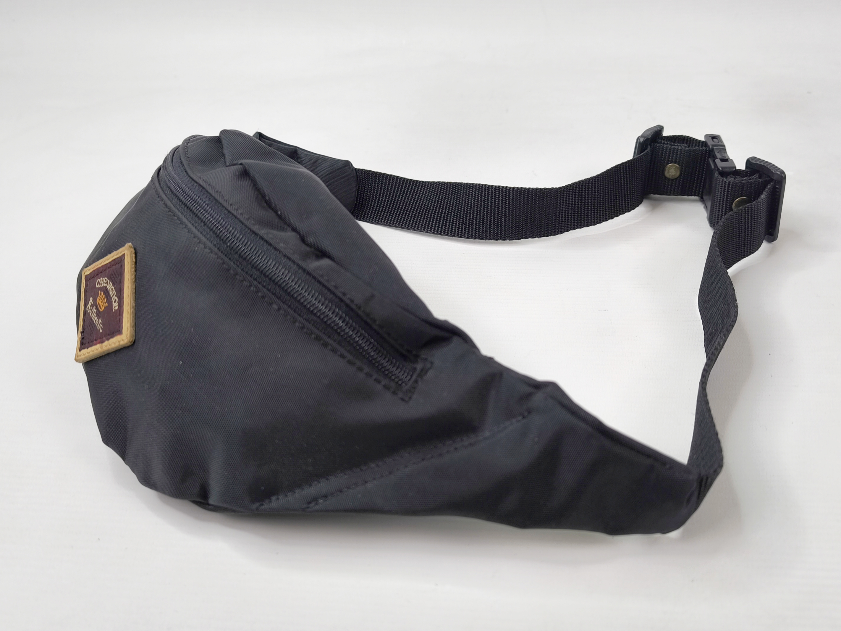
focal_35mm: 24
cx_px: 420
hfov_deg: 71.6
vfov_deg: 56.8
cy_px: 316
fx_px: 583
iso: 50
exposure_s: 1/123
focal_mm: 6.92
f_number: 1.9
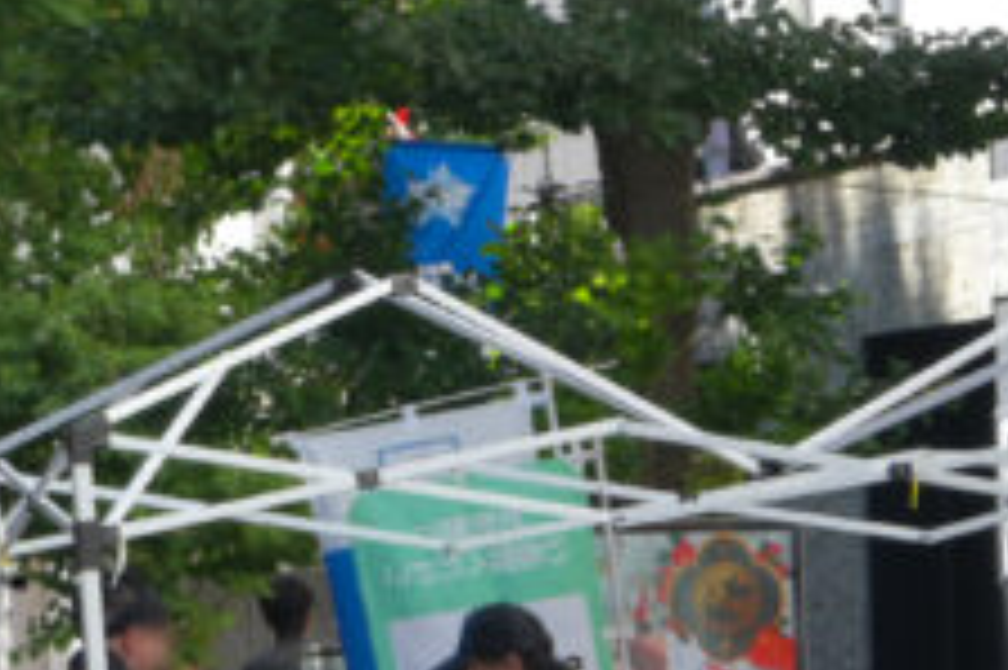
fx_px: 9597
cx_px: -1170
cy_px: -56
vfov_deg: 4.0
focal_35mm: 343
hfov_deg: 5.8
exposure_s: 1/80
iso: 100
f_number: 6.3
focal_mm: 50
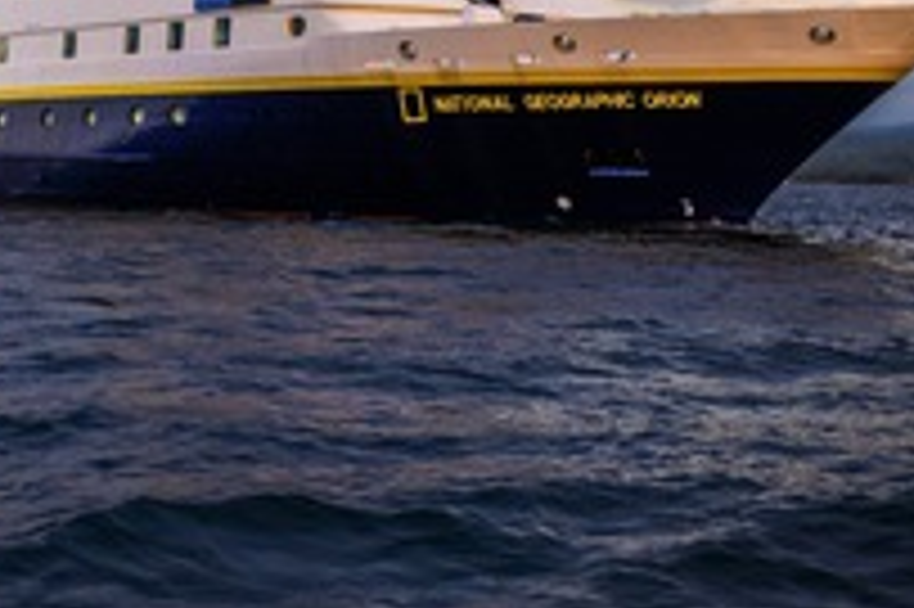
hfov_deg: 25.3
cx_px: 194
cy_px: -2
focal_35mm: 79
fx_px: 2004
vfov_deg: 16.9
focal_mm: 32
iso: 200
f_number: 2.8
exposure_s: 1/800
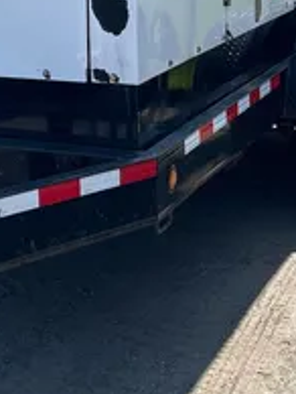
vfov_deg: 19.7
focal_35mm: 98
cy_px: 48
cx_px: 2
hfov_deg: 14.9
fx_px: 1115
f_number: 1.5
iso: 50
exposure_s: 1/2513
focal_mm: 5.7
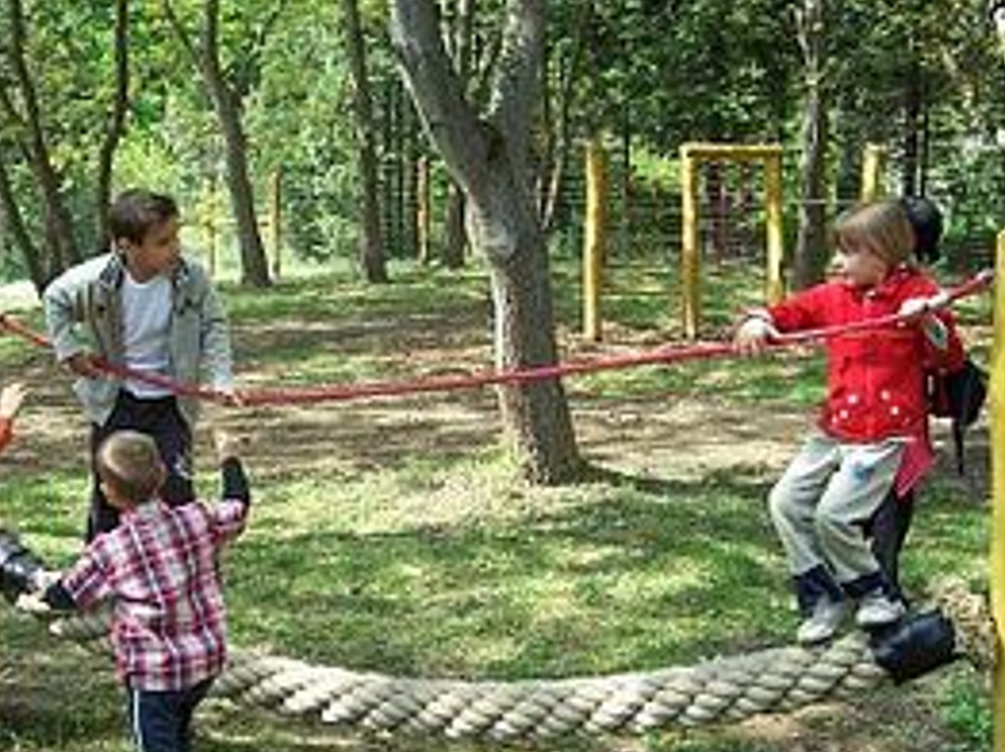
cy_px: 491
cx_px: 445
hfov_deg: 36.8
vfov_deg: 27.8
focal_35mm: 52
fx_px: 1508
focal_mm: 5.6
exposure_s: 1/350
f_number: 2.7
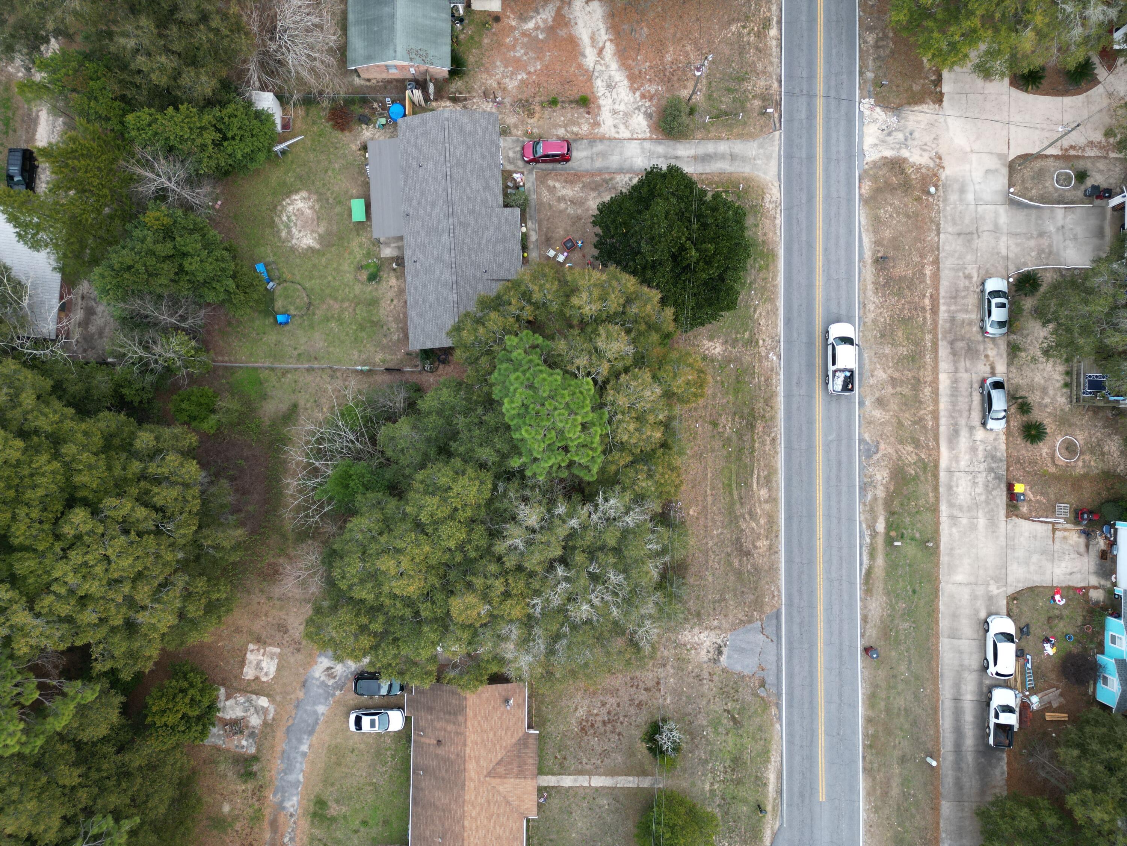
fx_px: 781
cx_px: 564
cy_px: 423
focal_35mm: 24
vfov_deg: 56.8
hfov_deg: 71.6
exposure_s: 1/320
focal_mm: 6.72
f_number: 1.7
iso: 110
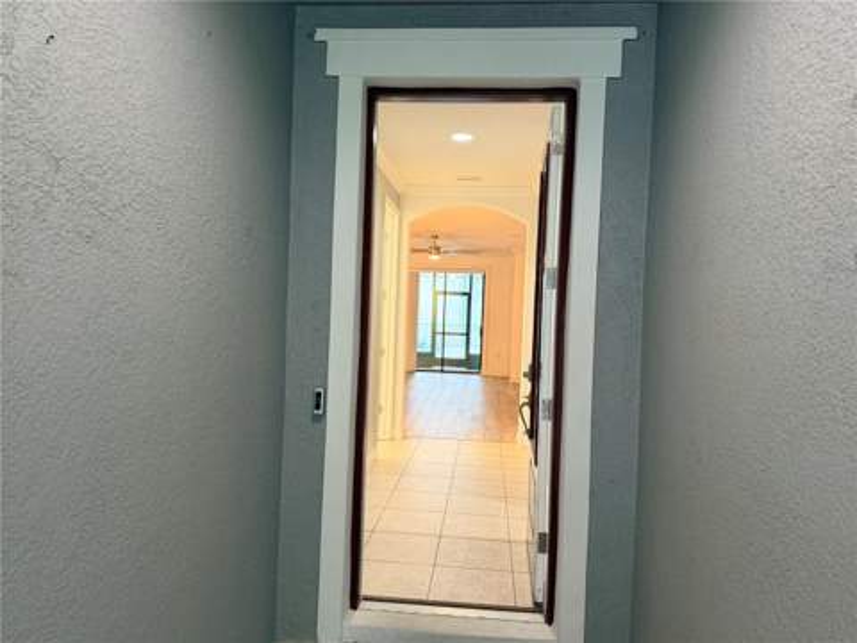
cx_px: 428
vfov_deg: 56.8
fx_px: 594
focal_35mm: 24
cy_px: 322
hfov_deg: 71.6
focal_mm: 6.76
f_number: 1.78
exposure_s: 1/60
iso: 250
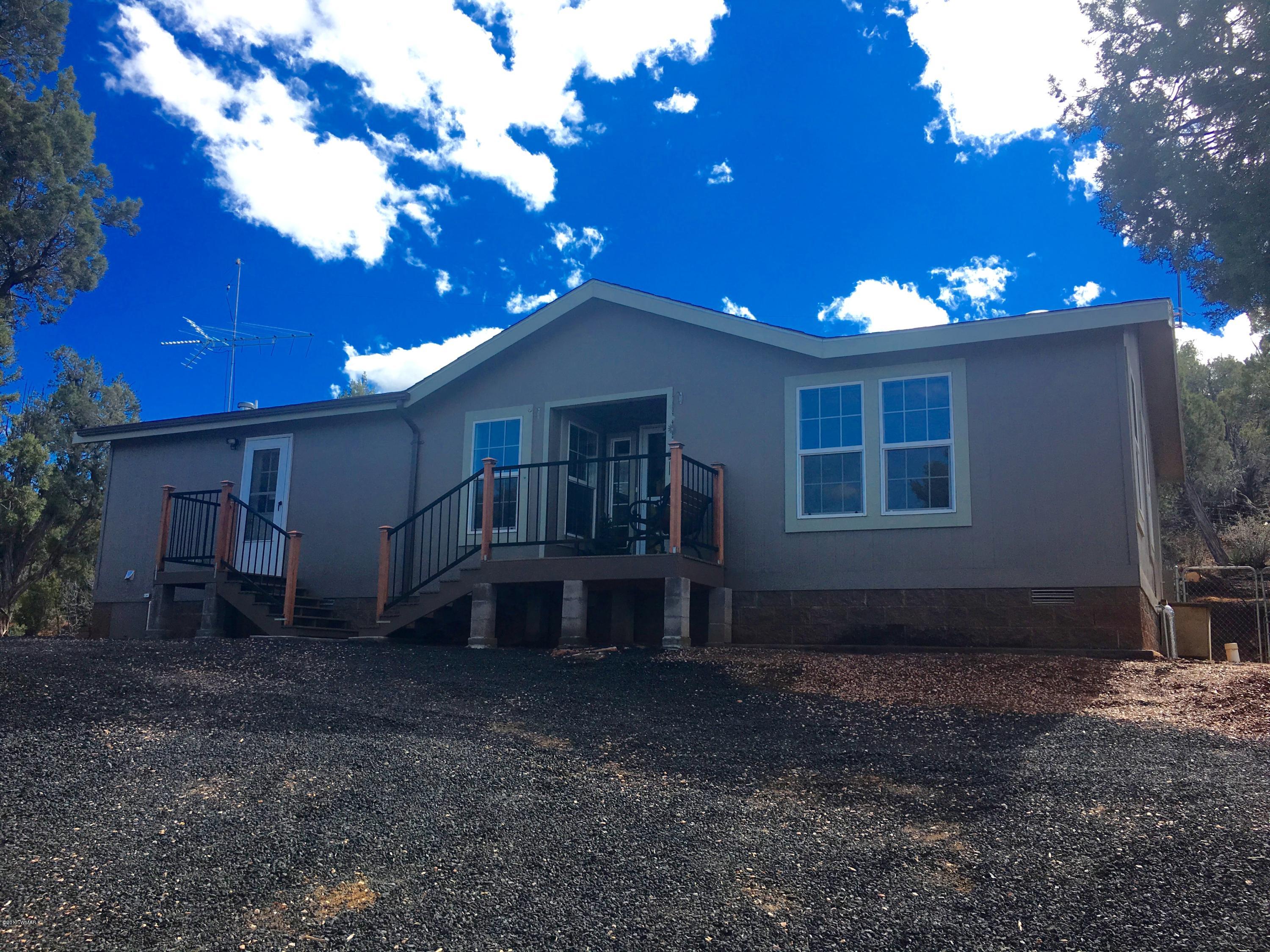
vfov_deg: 48.2
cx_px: 635
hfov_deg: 61.7
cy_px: 476
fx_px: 1064
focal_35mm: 29
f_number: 2.2
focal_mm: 4.15
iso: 25
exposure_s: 1/986
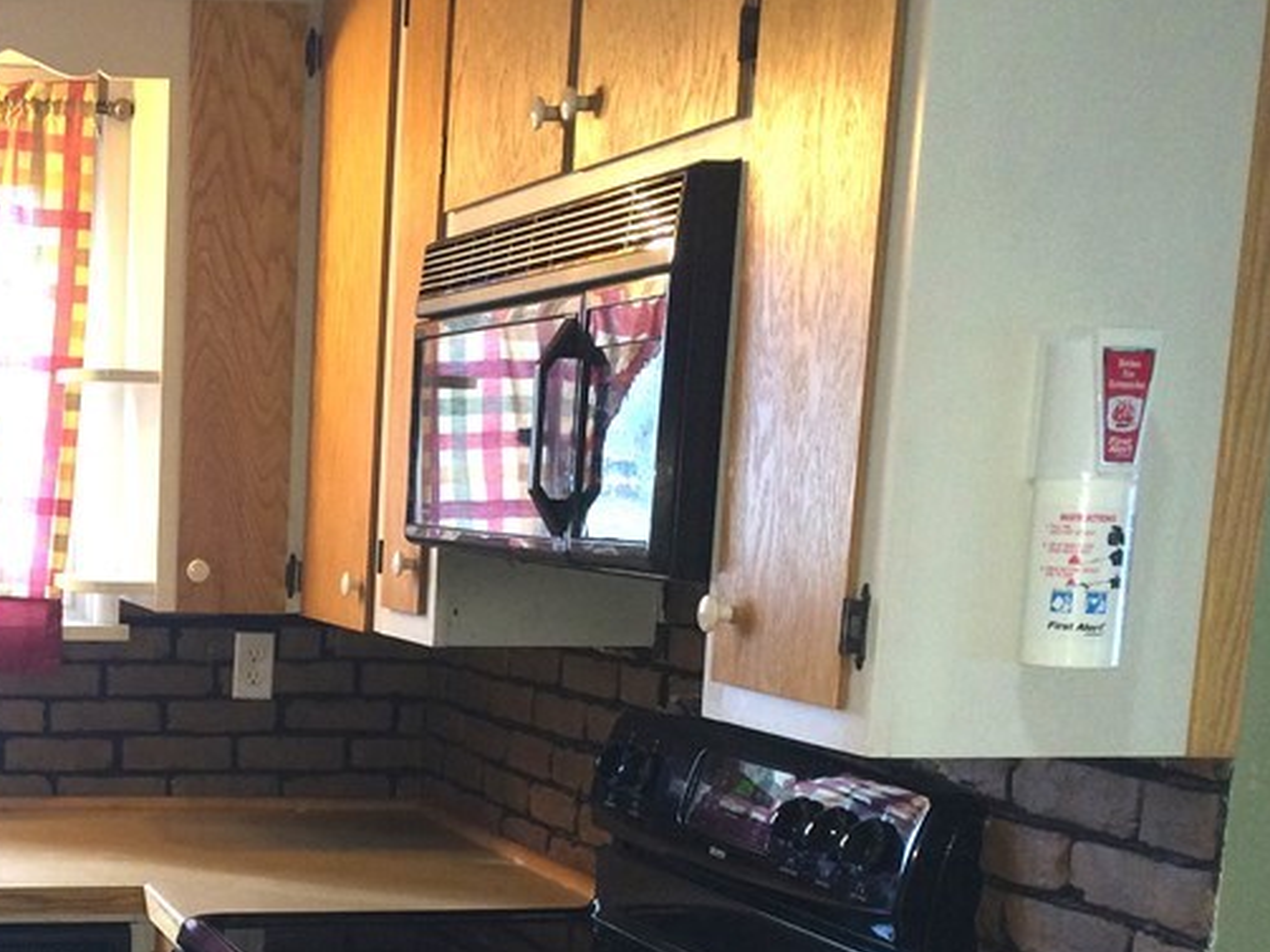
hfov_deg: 30.7
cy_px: 861
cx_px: 43
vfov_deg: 24.1
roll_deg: -0.1
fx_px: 2164
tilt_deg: -9.6
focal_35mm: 59
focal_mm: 4.15
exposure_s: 1/30
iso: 125
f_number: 2.2
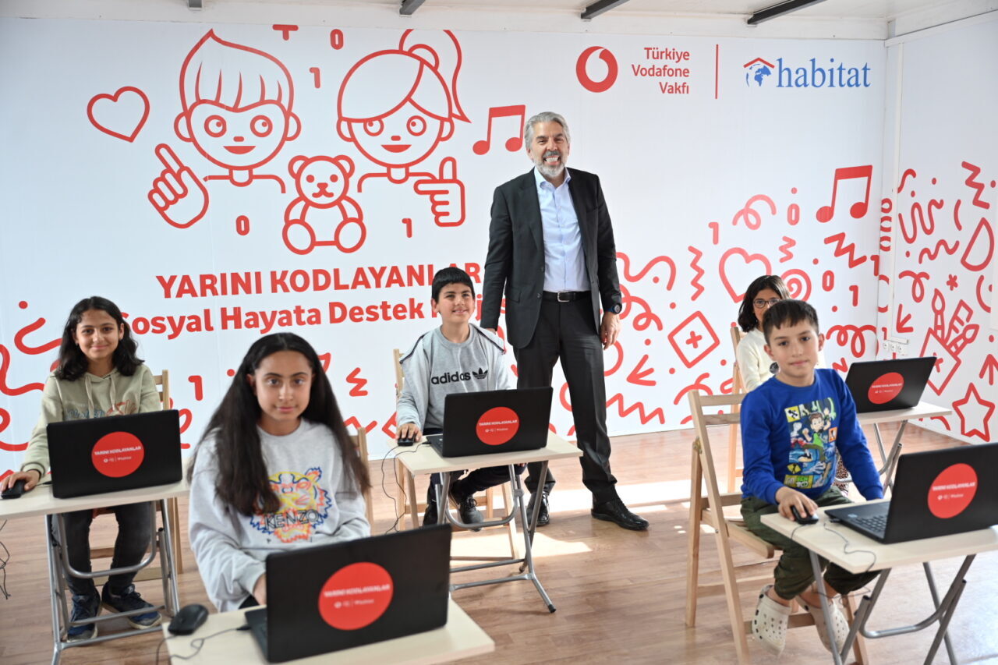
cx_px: 499
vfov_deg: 37.8
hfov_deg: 54.4
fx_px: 970
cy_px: 332
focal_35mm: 35
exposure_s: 1/80
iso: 320
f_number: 2.8
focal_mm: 35
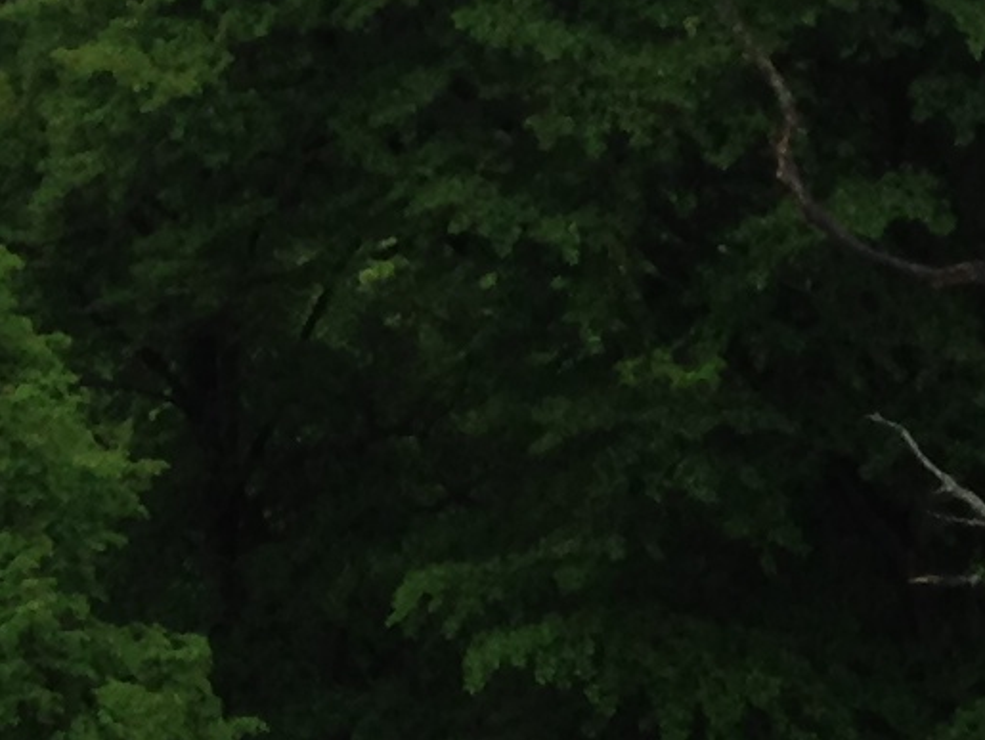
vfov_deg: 6.7
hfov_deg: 9.3
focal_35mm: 209
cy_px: -1034
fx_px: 5951
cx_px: -371
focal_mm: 4.13
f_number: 2.4
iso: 50
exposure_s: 1/407
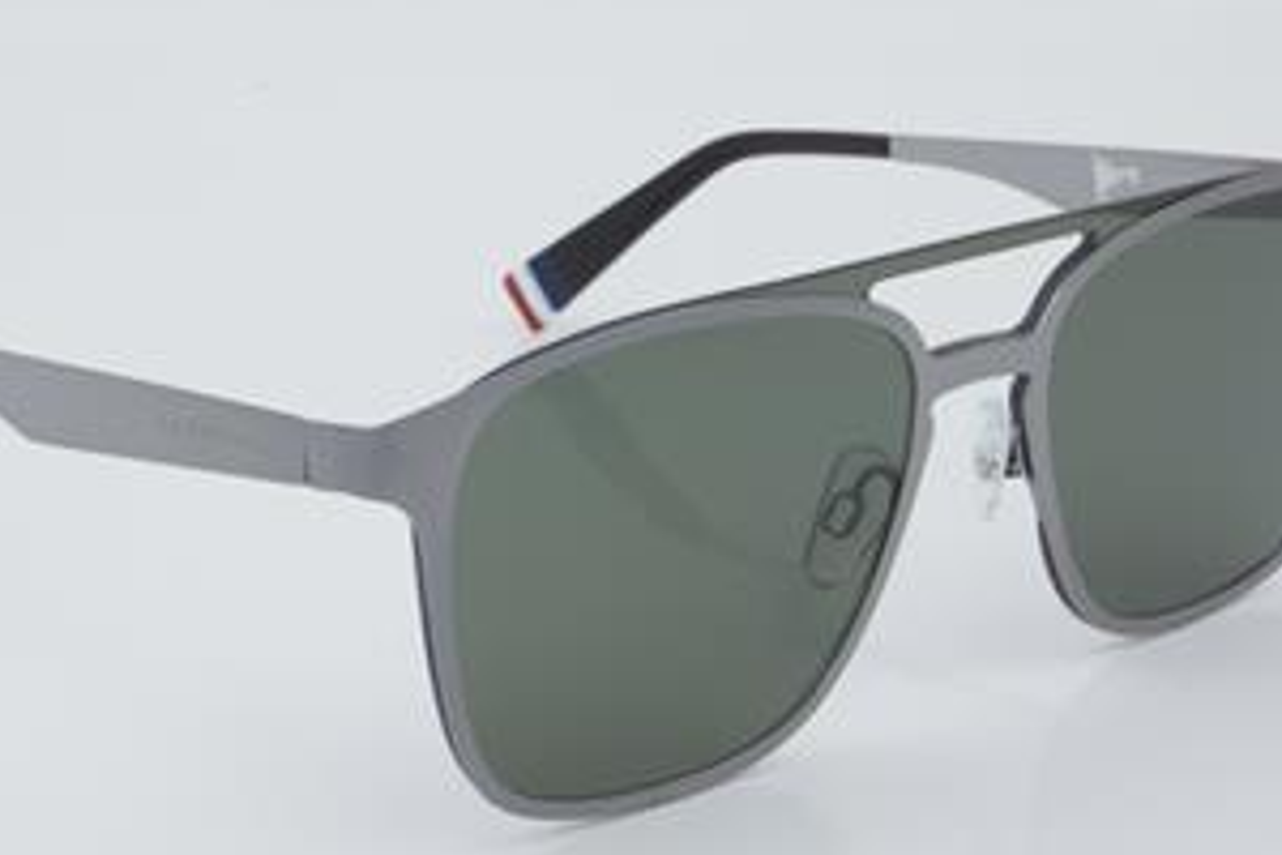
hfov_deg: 20.4
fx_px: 3561
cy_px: 406
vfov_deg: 13.7
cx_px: 577
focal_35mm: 100
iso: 100
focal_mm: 50
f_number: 32
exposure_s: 1/3
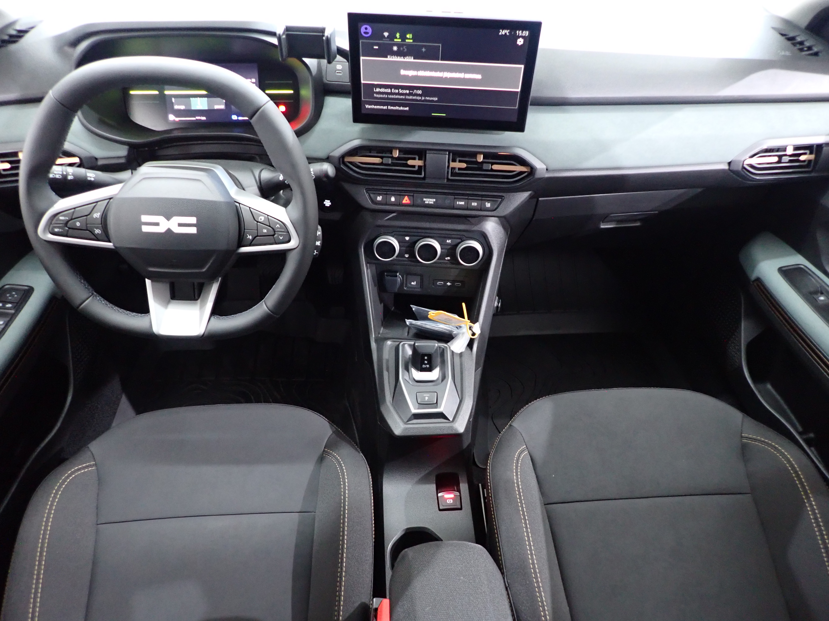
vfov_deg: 54.9
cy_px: 310
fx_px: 599
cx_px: 414
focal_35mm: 25
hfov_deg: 69.4
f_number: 2
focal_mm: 4.5
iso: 800
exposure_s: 1/20
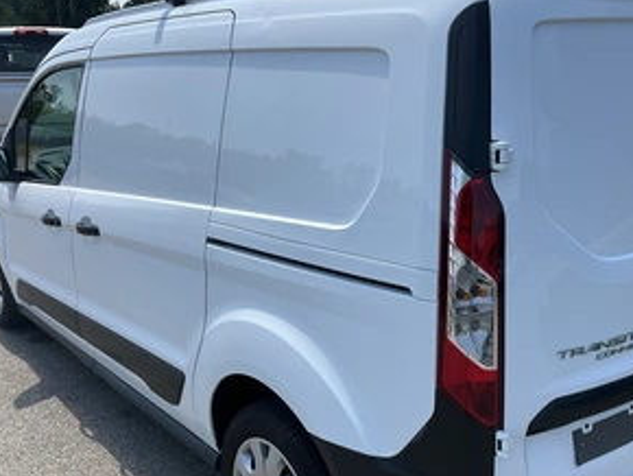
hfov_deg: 46.7
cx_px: 343
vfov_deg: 35.8
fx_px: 732
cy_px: 301
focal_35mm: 40
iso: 25
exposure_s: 1/1490
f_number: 1.8
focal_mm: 3
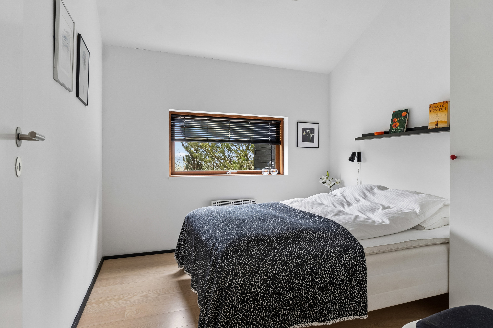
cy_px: 164
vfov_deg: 59.5
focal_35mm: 21
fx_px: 288
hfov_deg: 81.2
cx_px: 246
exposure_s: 1/13
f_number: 8
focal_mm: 14
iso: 200
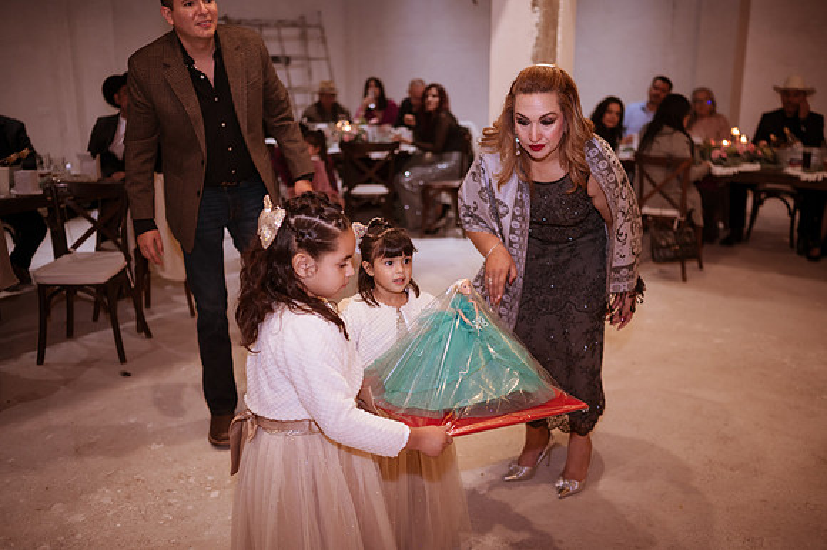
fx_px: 804
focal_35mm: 35
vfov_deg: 37.8
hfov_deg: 54.5
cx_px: 414
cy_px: 275
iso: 1600
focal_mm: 35
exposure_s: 1/200
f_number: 1.8
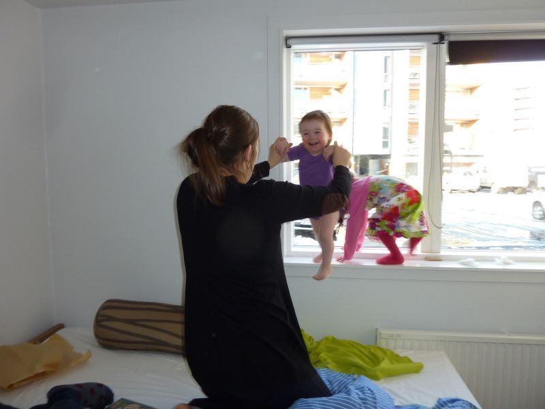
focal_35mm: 25
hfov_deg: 69.4
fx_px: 394
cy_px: 204
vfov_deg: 54.9
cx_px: 272
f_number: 3.3
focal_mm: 4.1
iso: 100
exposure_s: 1/30
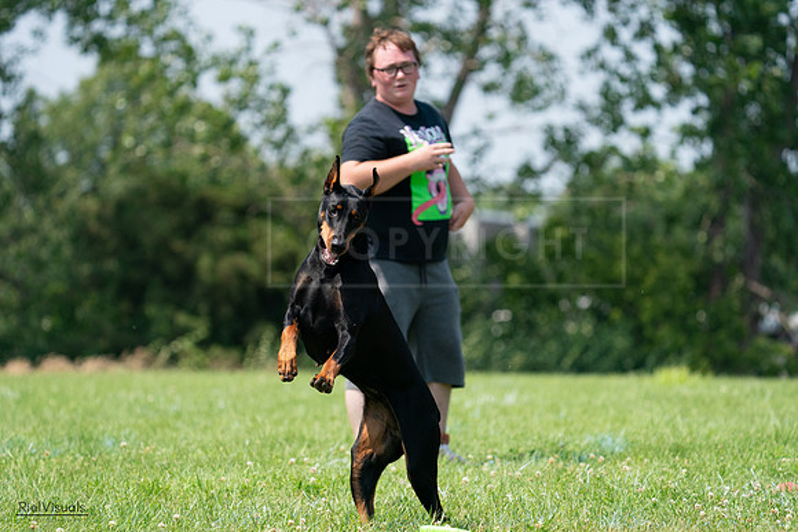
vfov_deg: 5.1
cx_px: 399
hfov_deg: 7.6
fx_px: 5986
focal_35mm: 270
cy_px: 266
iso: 1600
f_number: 5.6
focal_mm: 270
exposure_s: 1/4000
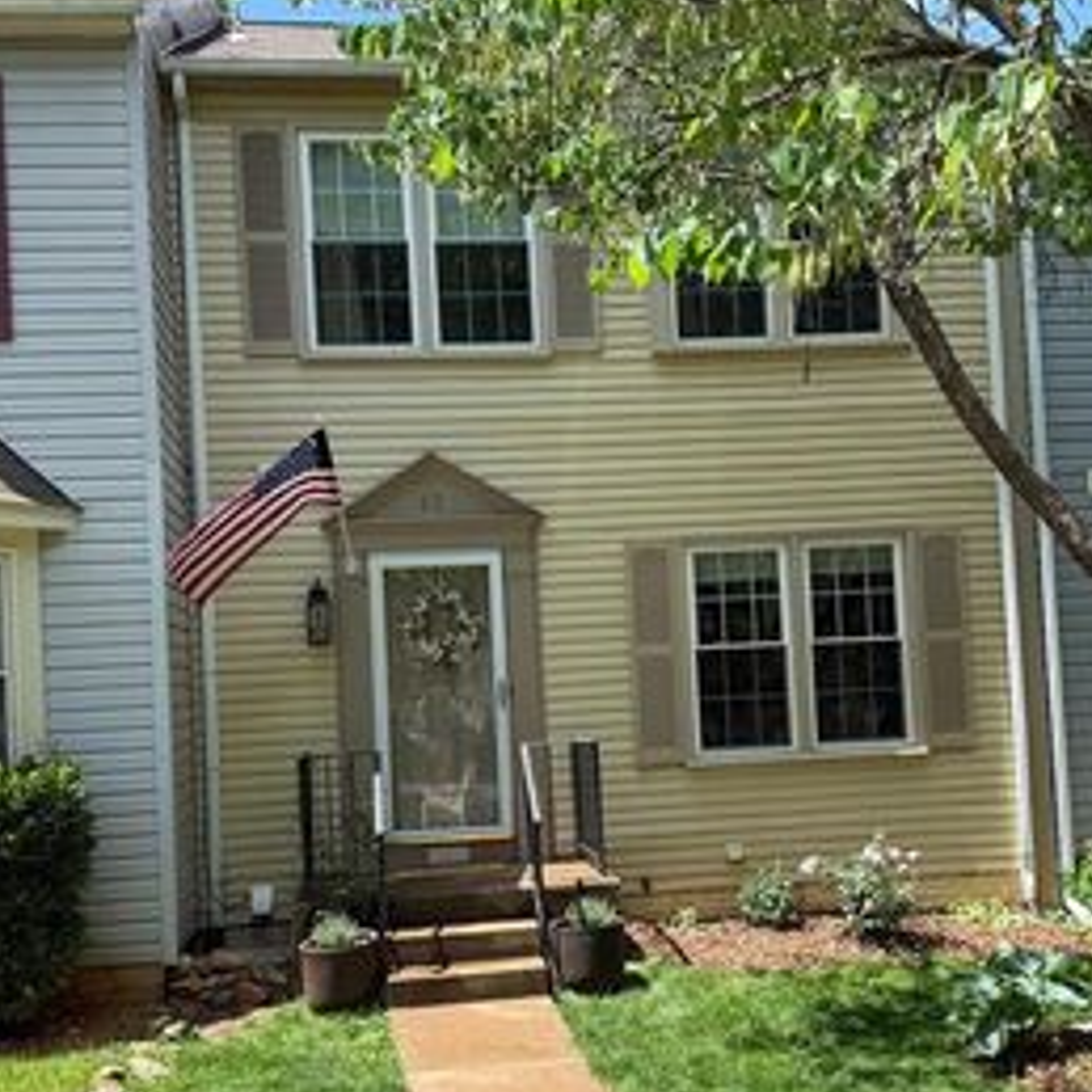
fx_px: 1463
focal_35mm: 41
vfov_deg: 40.9
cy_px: 613
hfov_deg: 40.9
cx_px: 565
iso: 80
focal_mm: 6.76
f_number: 1.78
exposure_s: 1/1361
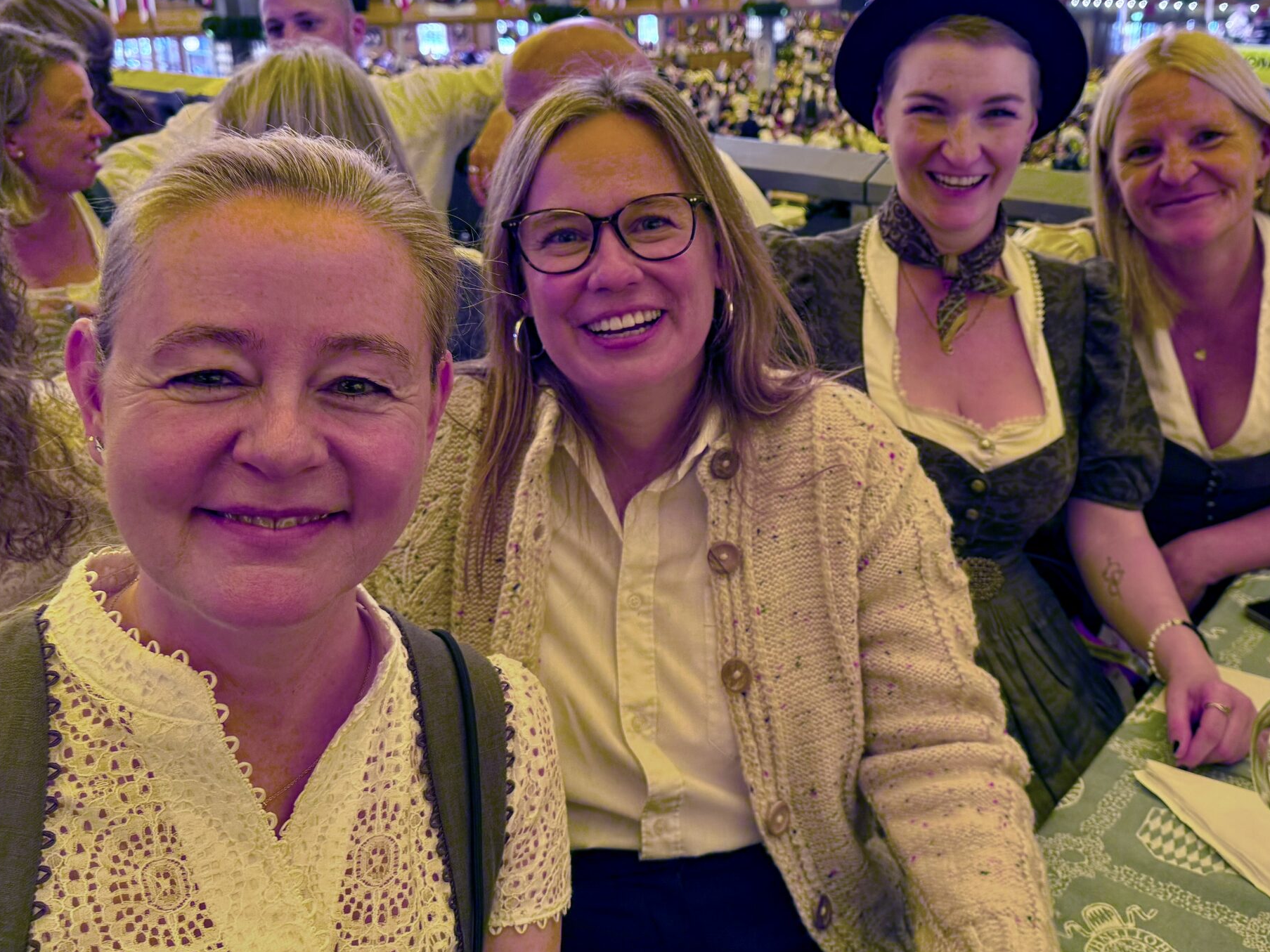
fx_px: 1247
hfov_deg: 53.1
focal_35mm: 34
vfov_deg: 41.6
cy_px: 375
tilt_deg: -16.4
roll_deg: +0.1
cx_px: 824
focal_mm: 6.76
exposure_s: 1/99
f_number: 1.78
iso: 200
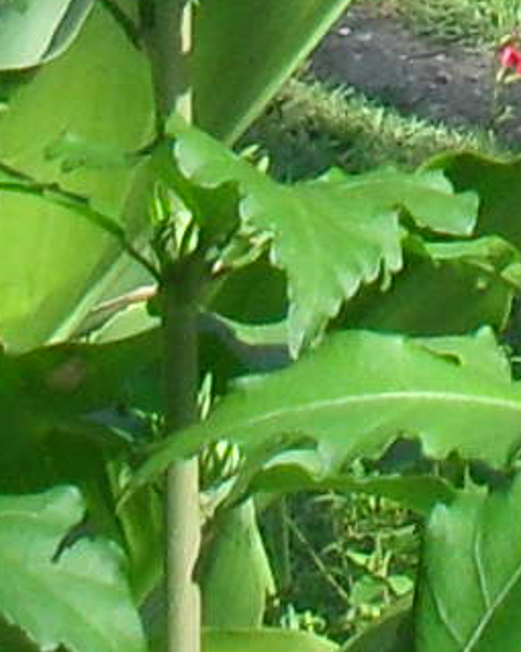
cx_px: 1132
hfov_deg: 4.6
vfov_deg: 5.4
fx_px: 6344
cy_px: -1633
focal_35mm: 329
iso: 100
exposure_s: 1/90
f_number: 8.4
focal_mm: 6.3
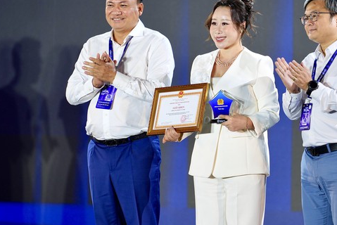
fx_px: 2501
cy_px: 88
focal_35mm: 267
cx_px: 222
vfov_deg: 5.2
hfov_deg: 7.7
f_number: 3.2
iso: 200
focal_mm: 200
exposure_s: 1/160
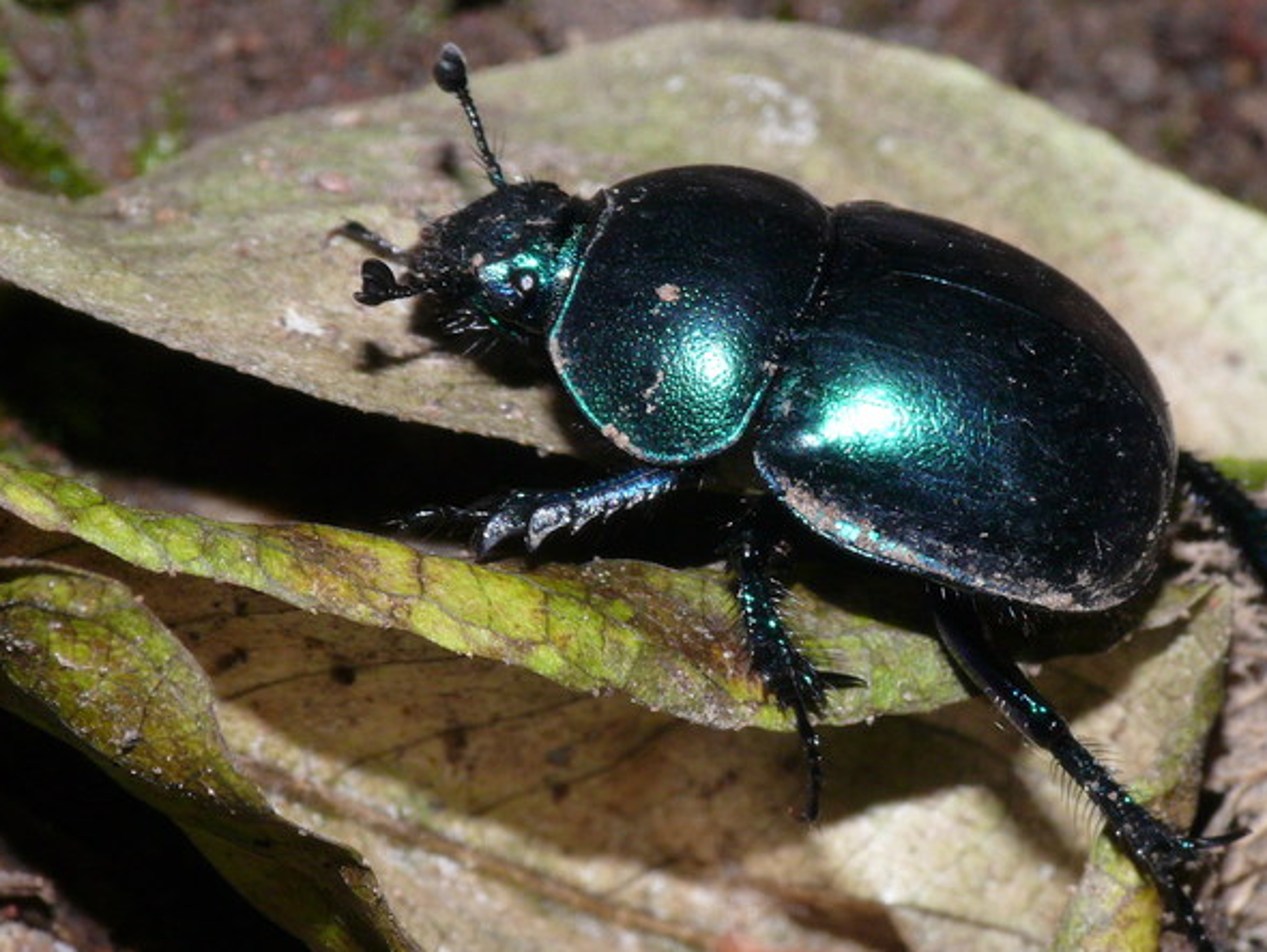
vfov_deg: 5.4
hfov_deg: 7.2
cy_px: 509
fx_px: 10106
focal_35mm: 276
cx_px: 718
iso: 200
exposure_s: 1/640
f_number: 11
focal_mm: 40.4
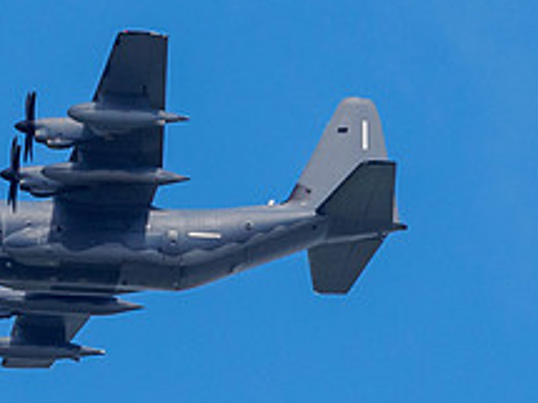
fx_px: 28208
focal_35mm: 1816
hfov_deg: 1.1
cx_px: -173
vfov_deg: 0.8
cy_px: 244
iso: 200
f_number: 6.3
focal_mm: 210
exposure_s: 1/800
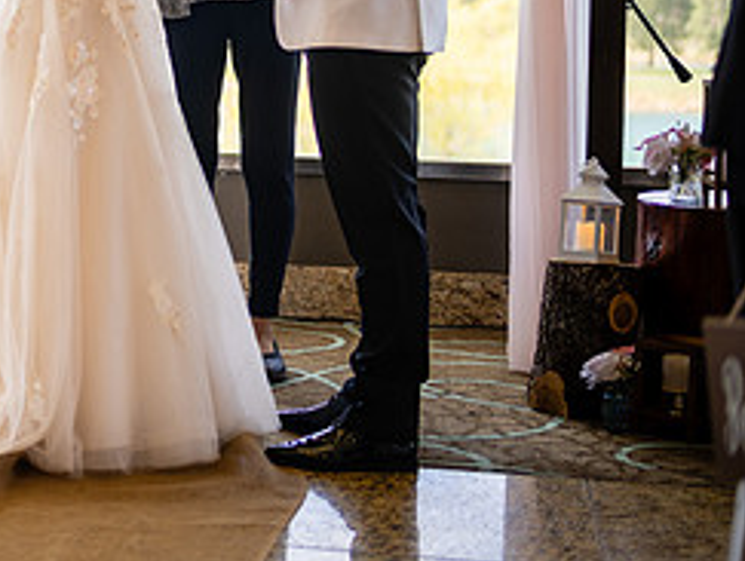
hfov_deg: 22.3
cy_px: -11
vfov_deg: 17.8
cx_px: -141
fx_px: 1746
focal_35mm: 81
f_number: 1.4
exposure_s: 1/250
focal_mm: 35
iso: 100
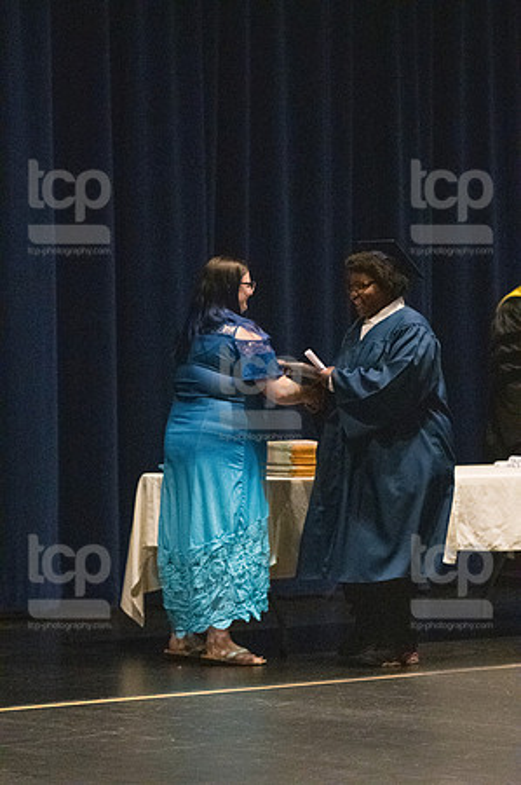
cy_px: 392
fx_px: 3590
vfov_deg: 12.5
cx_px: 260
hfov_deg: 8.3
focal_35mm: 165
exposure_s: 1/400
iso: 10000
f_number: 3.2
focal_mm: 110
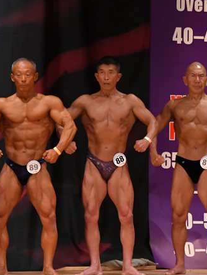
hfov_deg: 3.2
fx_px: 3656
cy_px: 149
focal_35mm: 459
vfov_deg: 4.3
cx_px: 207
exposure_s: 1/400
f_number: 5.6
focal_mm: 180
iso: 6400
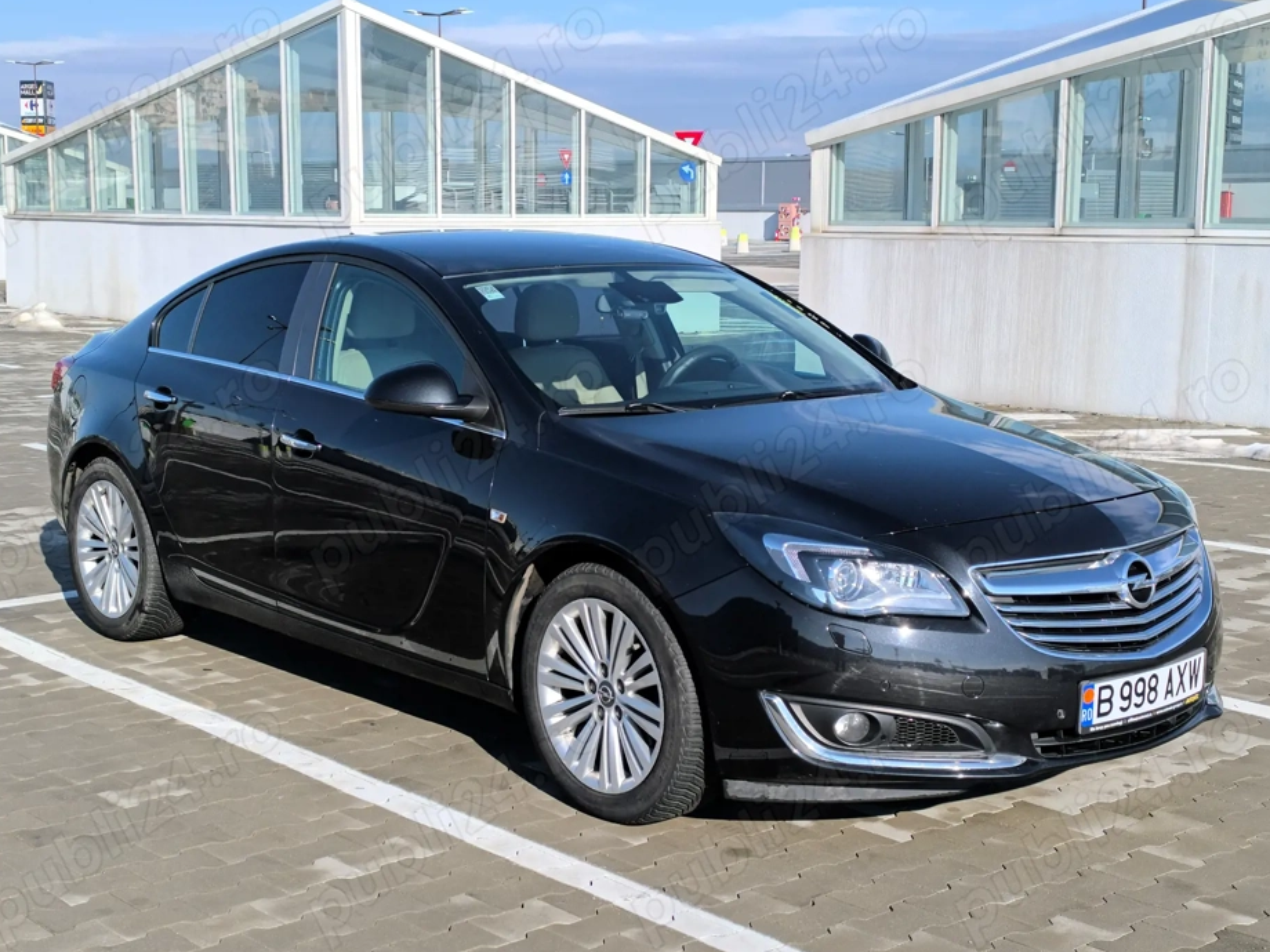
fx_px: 1834
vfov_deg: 29.1
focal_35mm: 50
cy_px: 494
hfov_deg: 38.2
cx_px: 616
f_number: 1.65
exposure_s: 1/1080
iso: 50
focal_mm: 6.14
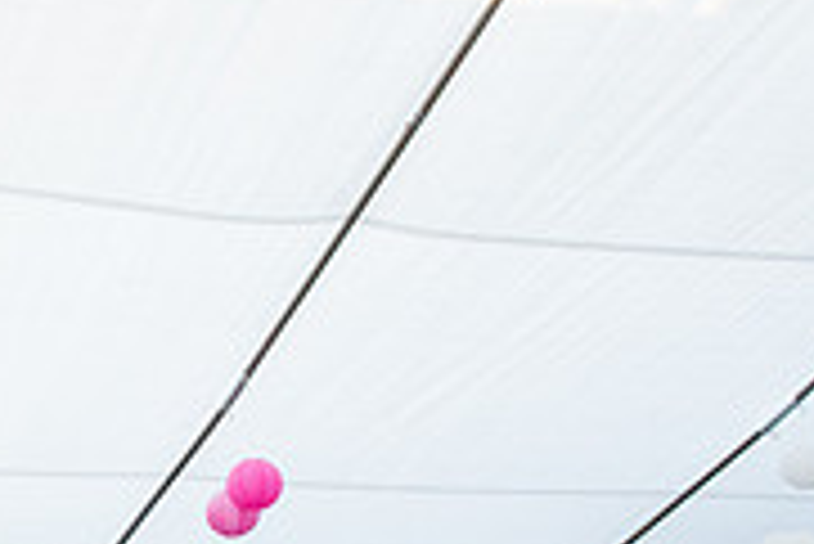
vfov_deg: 16.6
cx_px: -234
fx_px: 1742
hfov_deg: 23.4
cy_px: 731
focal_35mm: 77
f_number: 6.3
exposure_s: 1/125
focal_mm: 24
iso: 800
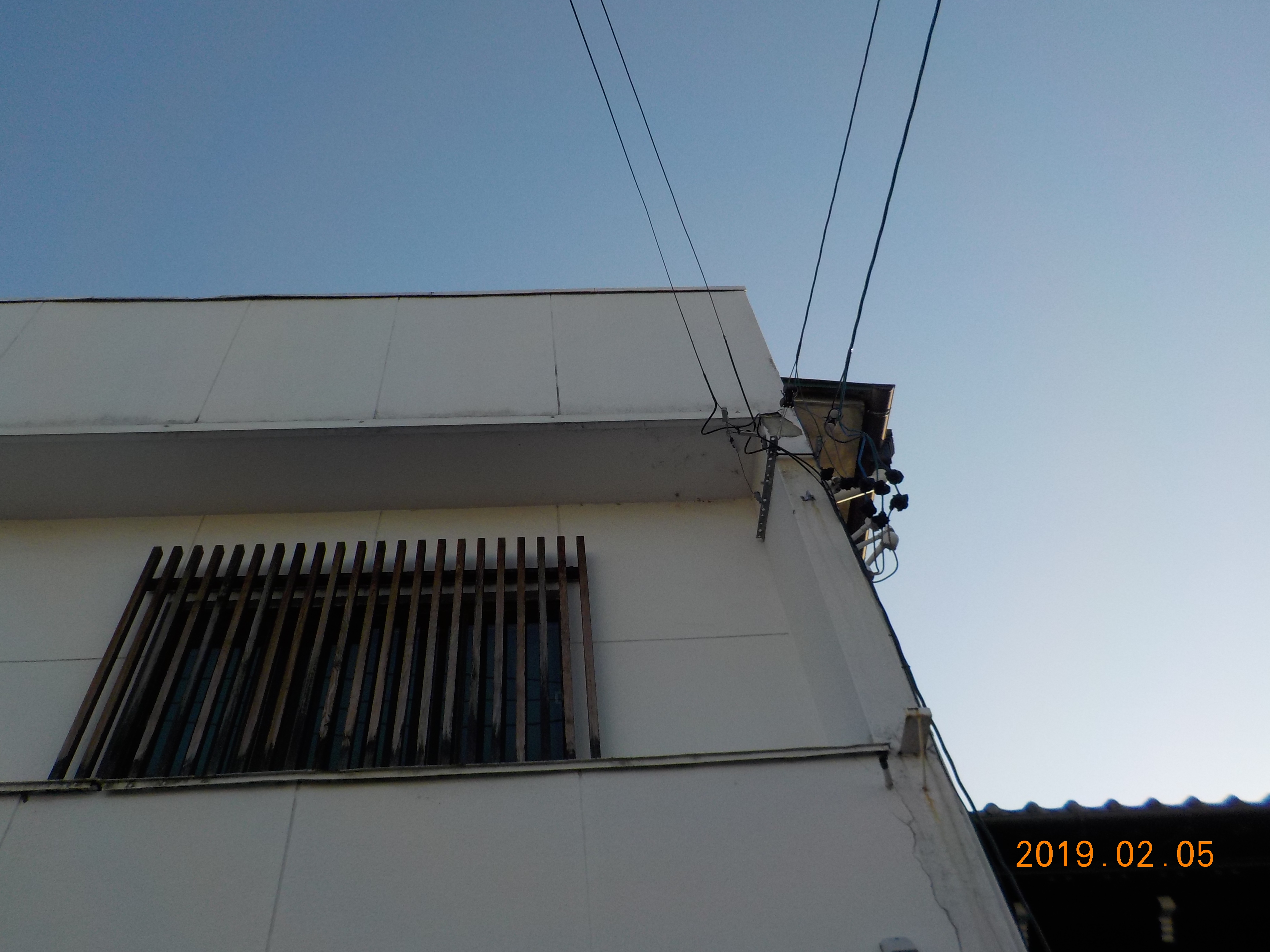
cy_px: 476
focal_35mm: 30
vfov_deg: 46.8
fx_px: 1101
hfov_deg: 60.0
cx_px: 635
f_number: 3.3
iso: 125
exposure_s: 1/1250
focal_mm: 4.1
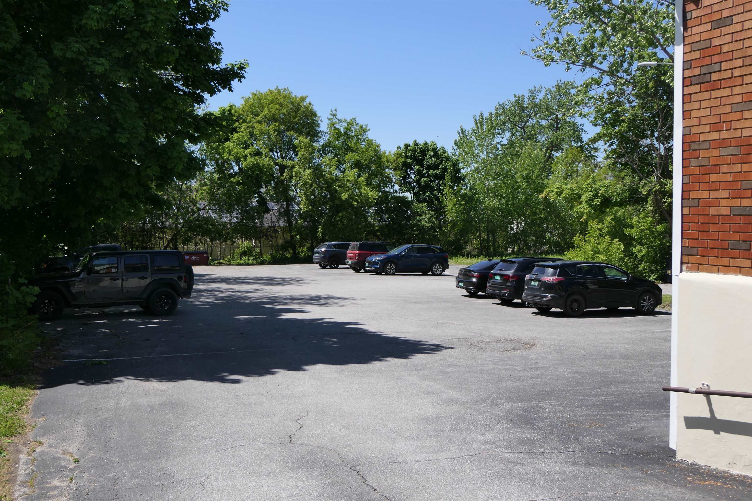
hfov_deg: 53.1
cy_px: 250
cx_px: 376
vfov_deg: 36.9
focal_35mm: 36
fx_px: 752
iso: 125
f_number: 4
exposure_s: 1/1300
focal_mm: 13.2
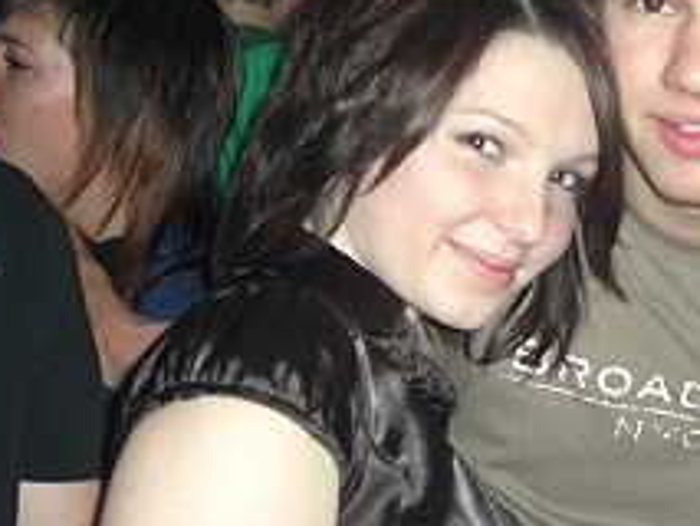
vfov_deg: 19.2
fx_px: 1538
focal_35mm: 76
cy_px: 117
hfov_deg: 25.0
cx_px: 600
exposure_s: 1/60
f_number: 2.8
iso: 200
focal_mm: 7.9
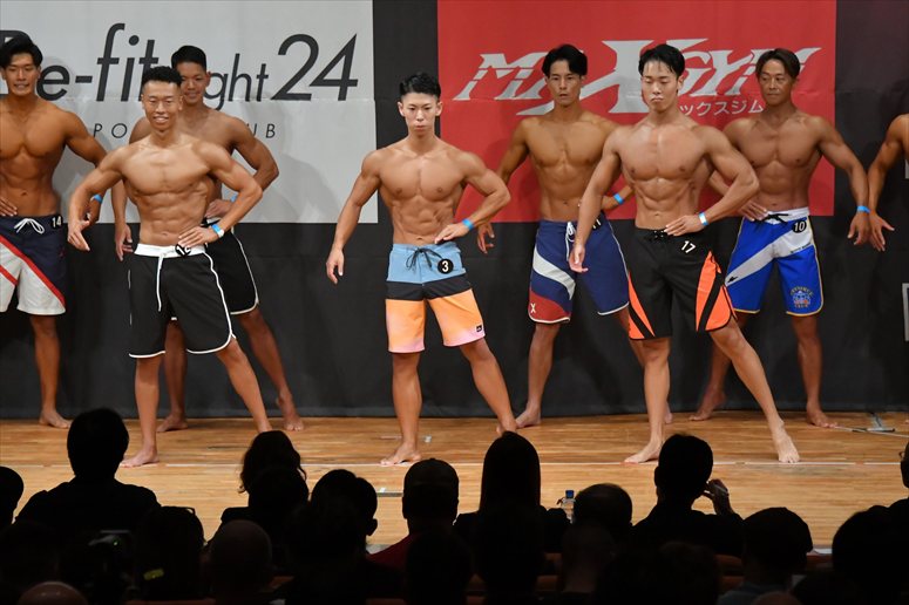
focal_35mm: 202
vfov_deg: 6.8
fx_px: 5098
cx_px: 454
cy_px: 302
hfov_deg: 10.2
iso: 6400
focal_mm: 135
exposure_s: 1/400
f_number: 5.6
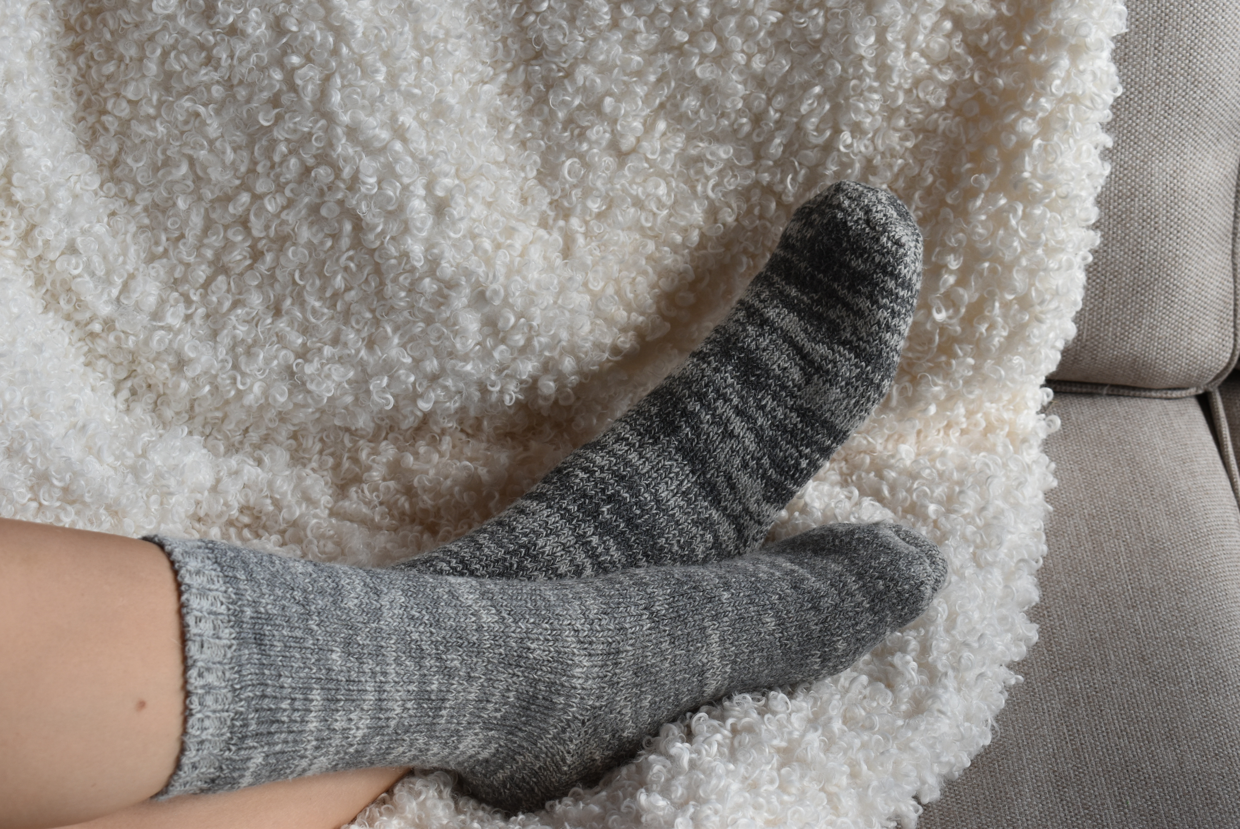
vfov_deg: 16.6
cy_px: 414
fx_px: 2844
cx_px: 620
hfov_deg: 24.6
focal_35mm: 82
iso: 400
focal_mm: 55
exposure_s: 1/250
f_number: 8
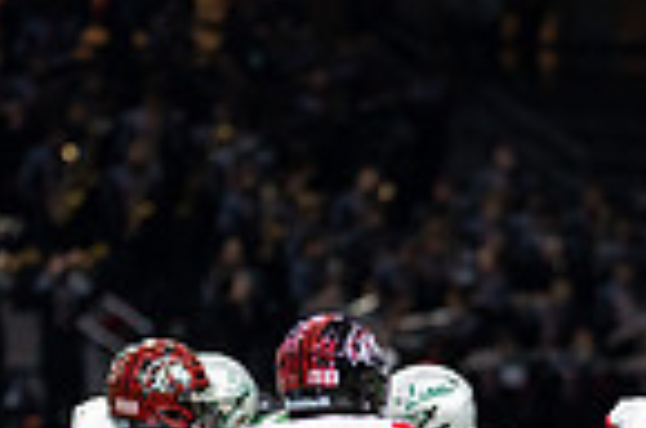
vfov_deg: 2.4
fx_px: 10385
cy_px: 696
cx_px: 601
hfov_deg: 3.6
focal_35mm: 580
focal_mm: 135
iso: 1000
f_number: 1.8
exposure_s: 1/1600
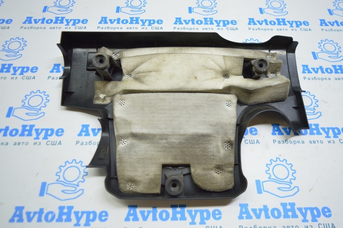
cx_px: 172
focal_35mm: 30
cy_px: 114
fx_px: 286
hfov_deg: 62.0
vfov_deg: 43.5
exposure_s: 1/50
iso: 400
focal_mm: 20
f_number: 3.5
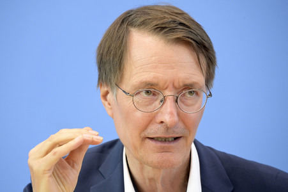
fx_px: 1998
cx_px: 144
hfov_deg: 8.2
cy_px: 96
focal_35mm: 250
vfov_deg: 5.5
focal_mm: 250
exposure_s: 1/500
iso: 5000
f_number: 5.6
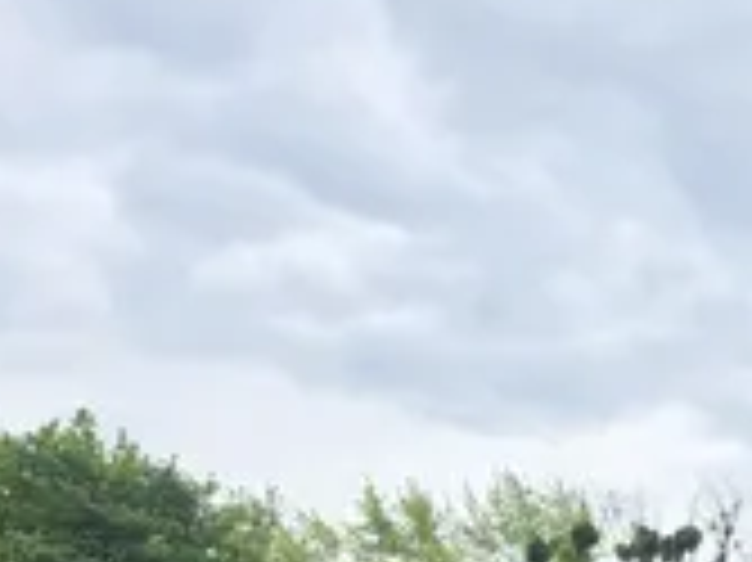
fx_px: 2149
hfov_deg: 18.3
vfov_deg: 13.2
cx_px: 1009
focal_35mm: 99
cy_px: 1075
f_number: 1.7
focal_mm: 6.3
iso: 80
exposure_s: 1/1212
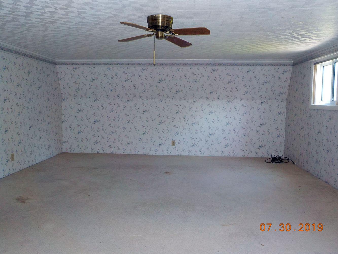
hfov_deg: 60.0
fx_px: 293
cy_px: 127
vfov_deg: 46.8
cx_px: 169
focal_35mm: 30
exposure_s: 1/30
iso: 220
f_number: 3.3
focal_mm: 4.1
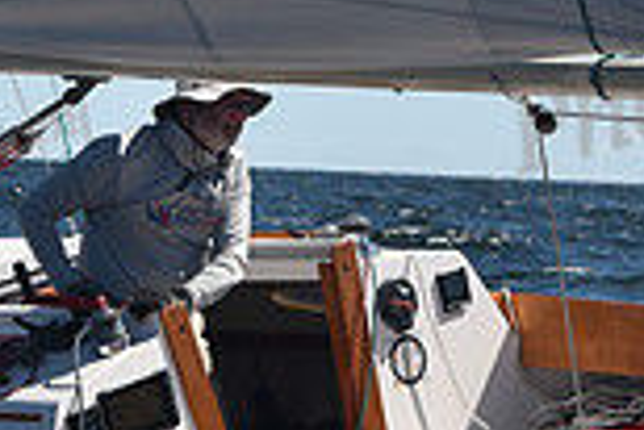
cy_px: 340
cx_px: 297
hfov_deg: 7.8
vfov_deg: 5.2
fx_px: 4727
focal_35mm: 264
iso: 200
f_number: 5
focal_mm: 70
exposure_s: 1/1000
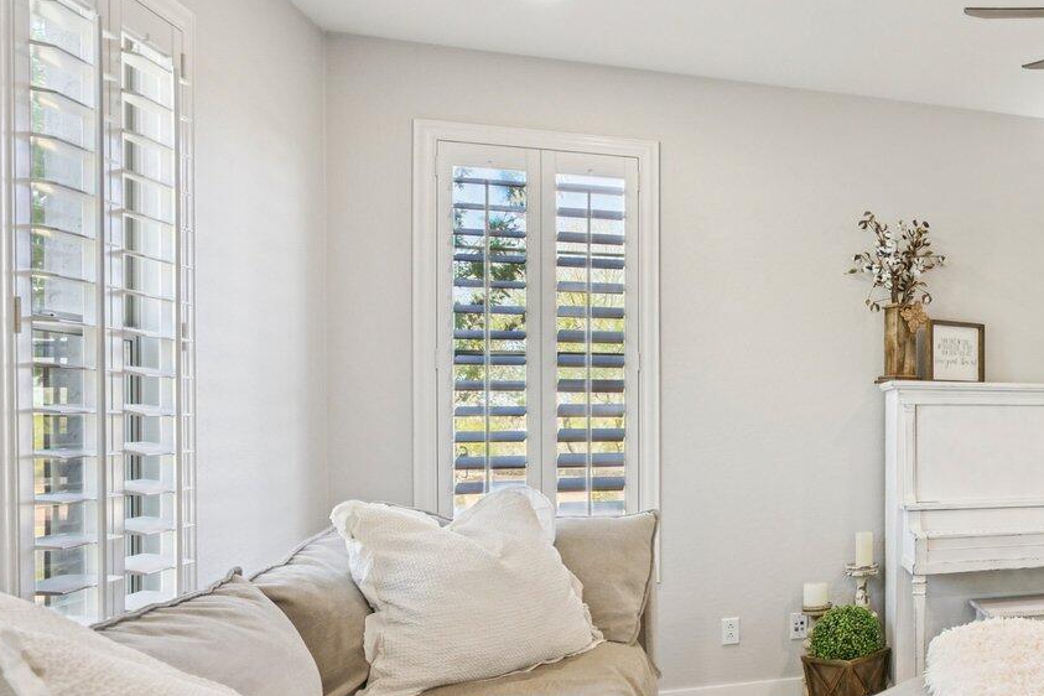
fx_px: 986
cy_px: 424
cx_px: 1179
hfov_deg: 42.3
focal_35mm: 34
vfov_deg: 38.7
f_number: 8
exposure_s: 1/40
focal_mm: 14
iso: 500
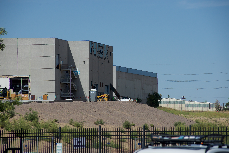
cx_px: 114
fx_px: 1273
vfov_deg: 6.9
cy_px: 76
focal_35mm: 200
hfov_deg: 10.3
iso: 100
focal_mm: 200
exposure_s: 1/640
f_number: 8
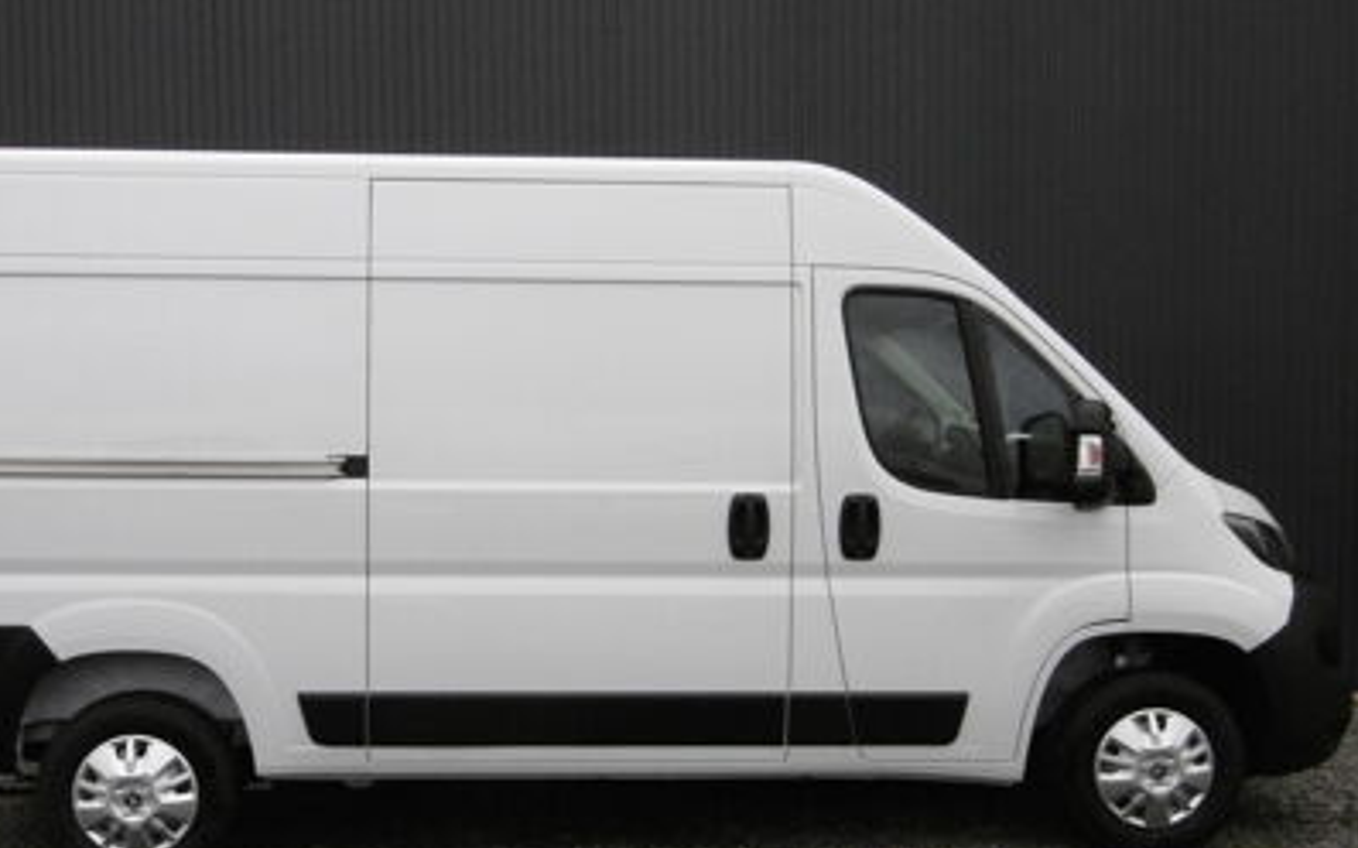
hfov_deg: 48.0
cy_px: 557
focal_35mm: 41
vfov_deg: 31.0
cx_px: 571
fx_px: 1517
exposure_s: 1/60
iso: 320
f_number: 3.5
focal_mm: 5.8
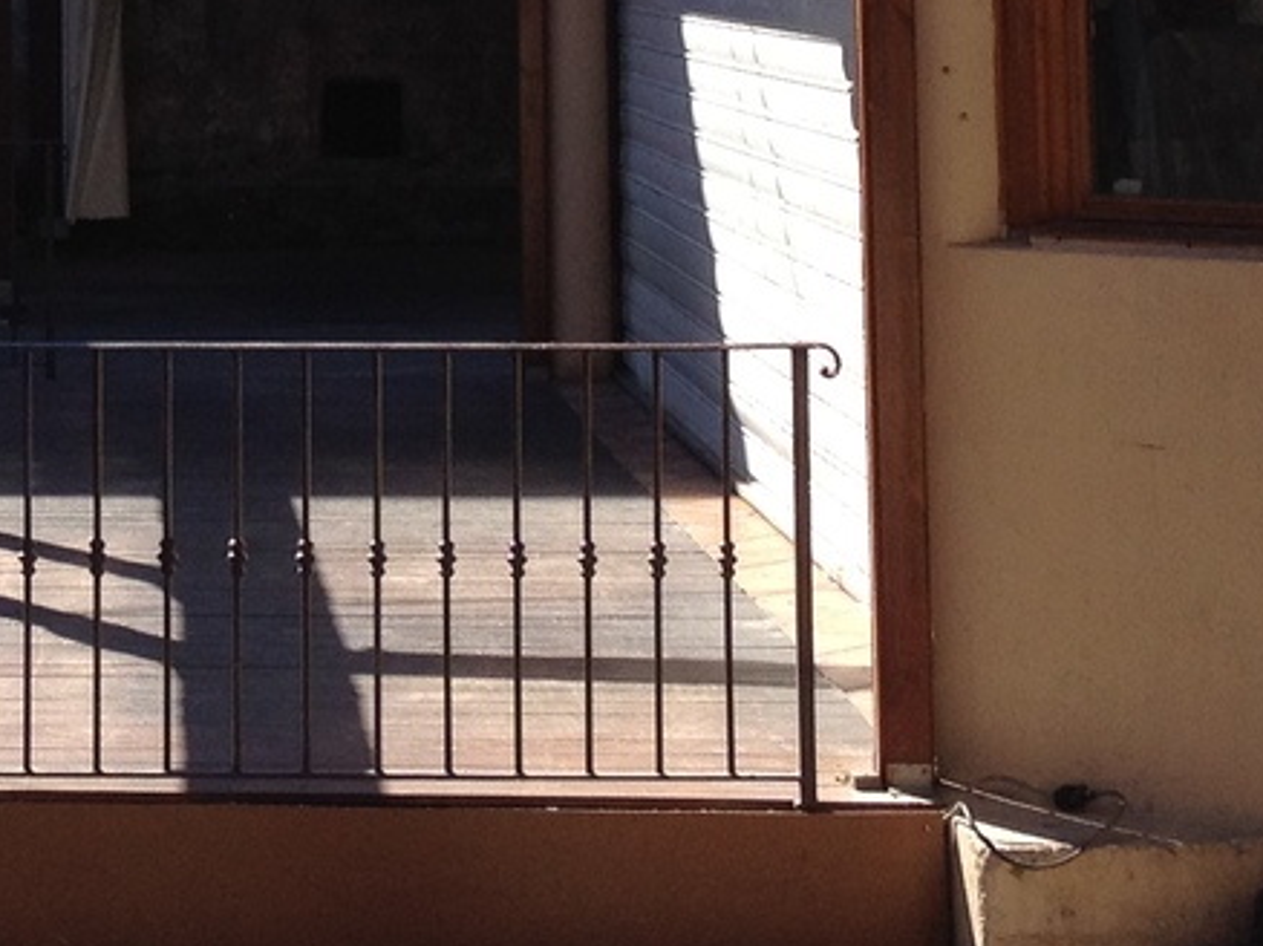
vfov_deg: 11.2
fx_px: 4668
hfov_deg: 15.2
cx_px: 127
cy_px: -398
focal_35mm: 128
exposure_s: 1/746
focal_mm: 4.28
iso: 64
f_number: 2.4
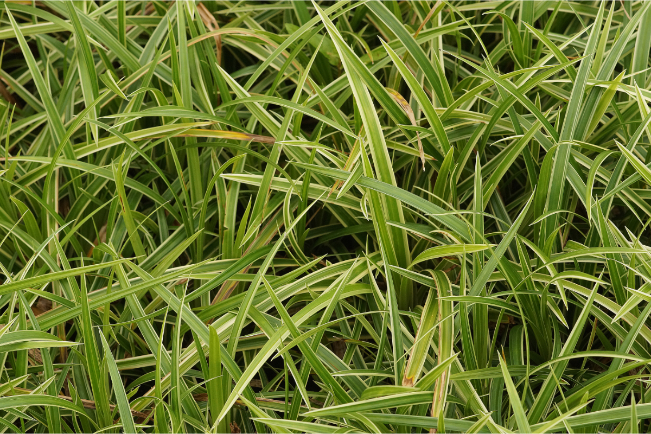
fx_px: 2712
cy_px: 217
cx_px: 326
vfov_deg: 9.1
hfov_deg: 13.7
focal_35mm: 150
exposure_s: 1/160
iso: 640
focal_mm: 100
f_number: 8
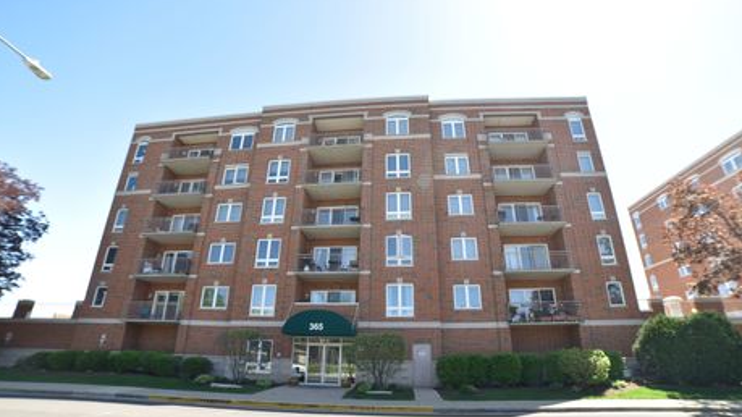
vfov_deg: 66.1
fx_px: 315
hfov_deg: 99.4
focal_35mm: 16
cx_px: 372
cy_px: 259
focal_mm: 14
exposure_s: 1/125
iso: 100
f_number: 5.6
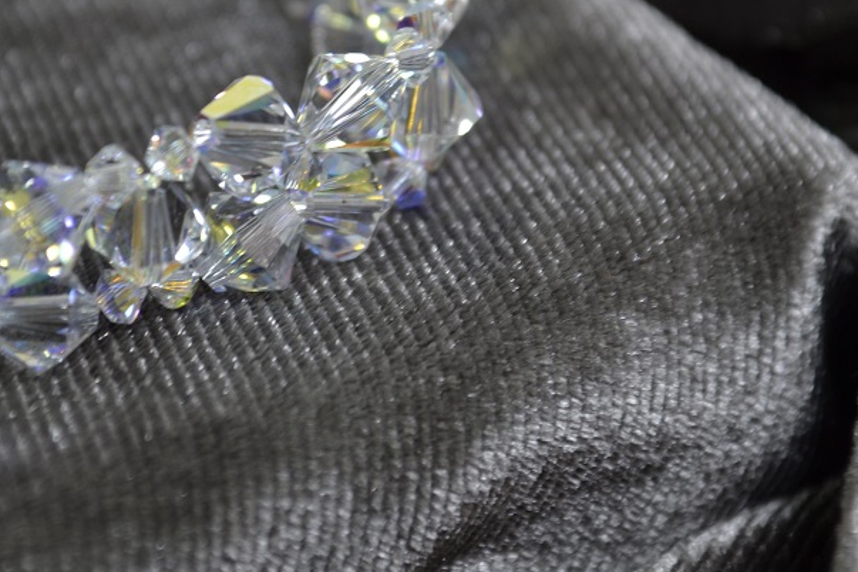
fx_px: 3261
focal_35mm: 137
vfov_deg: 10.0
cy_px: 147
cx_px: 299
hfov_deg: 15.0
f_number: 5.6
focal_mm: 55
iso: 200
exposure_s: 1/20
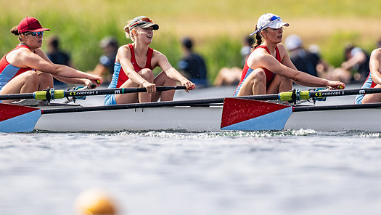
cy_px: 80
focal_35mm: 1040
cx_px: 200
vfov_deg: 1.2
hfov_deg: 2.1
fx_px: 10513
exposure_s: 1/2500
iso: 160
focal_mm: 600
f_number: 4
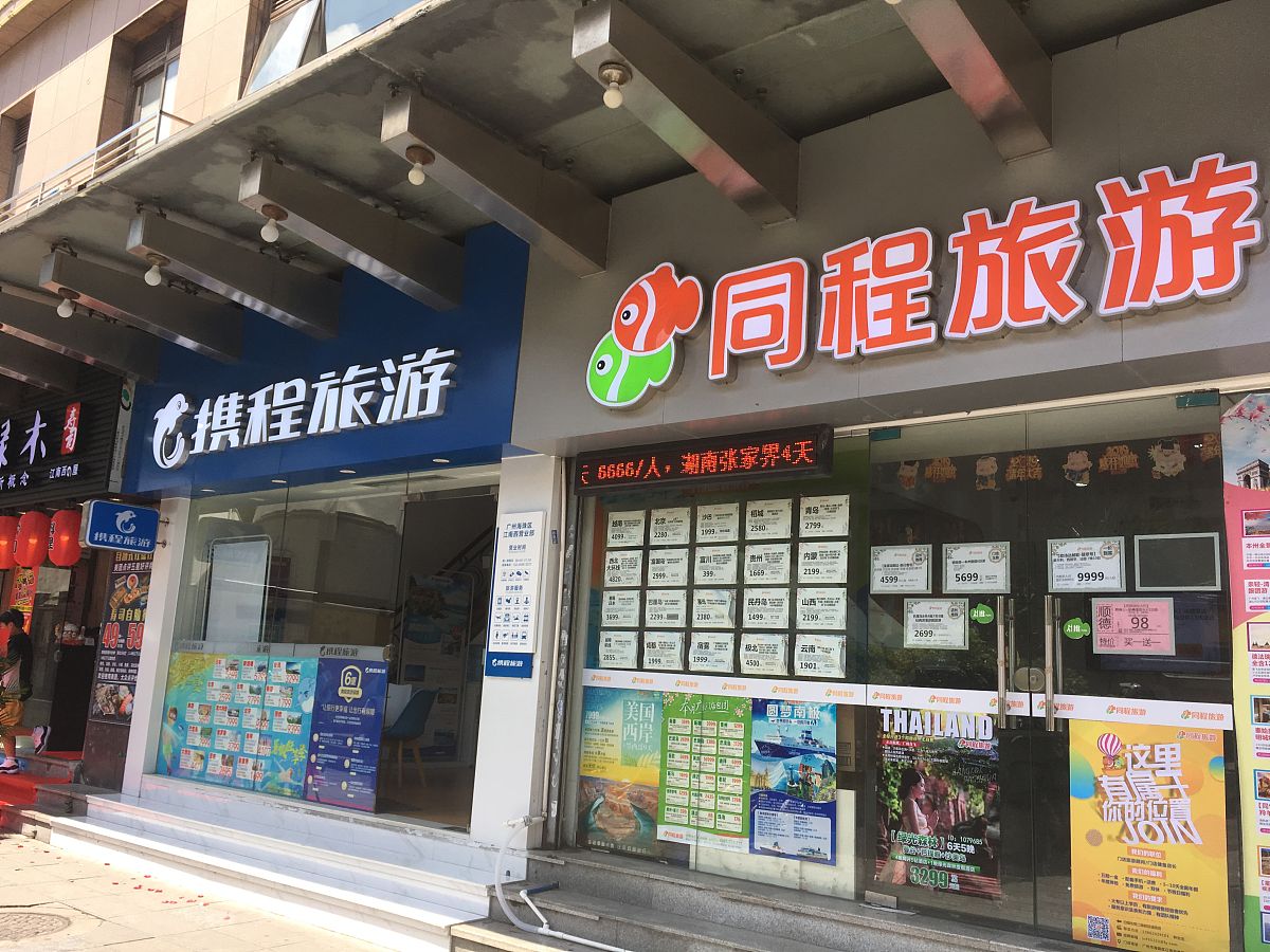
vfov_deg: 48.2
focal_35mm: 29
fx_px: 1064
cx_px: 635
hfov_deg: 61.7
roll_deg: -3.7
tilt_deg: +8.9
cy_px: 476
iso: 25
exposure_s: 1/499
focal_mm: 4.15
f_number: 2.2
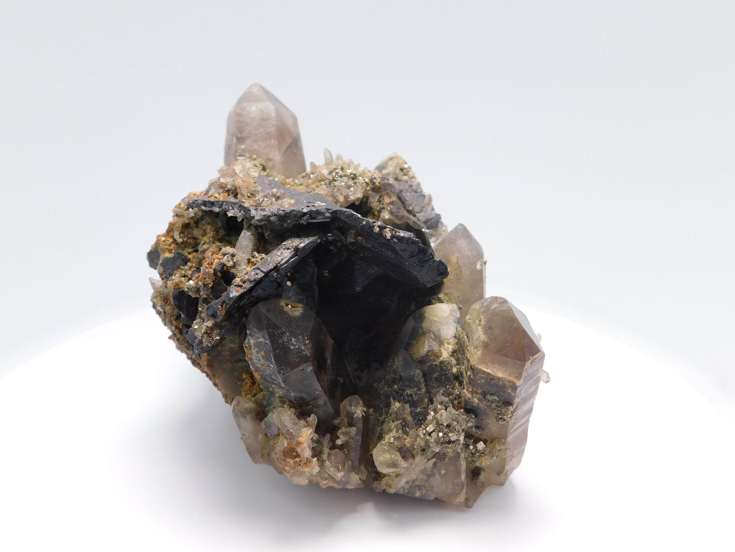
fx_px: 658
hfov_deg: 58.3
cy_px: 272
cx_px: 370
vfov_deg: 45.4
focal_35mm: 31
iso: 125
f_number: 3.2
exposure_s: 1/160
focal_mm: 5.3
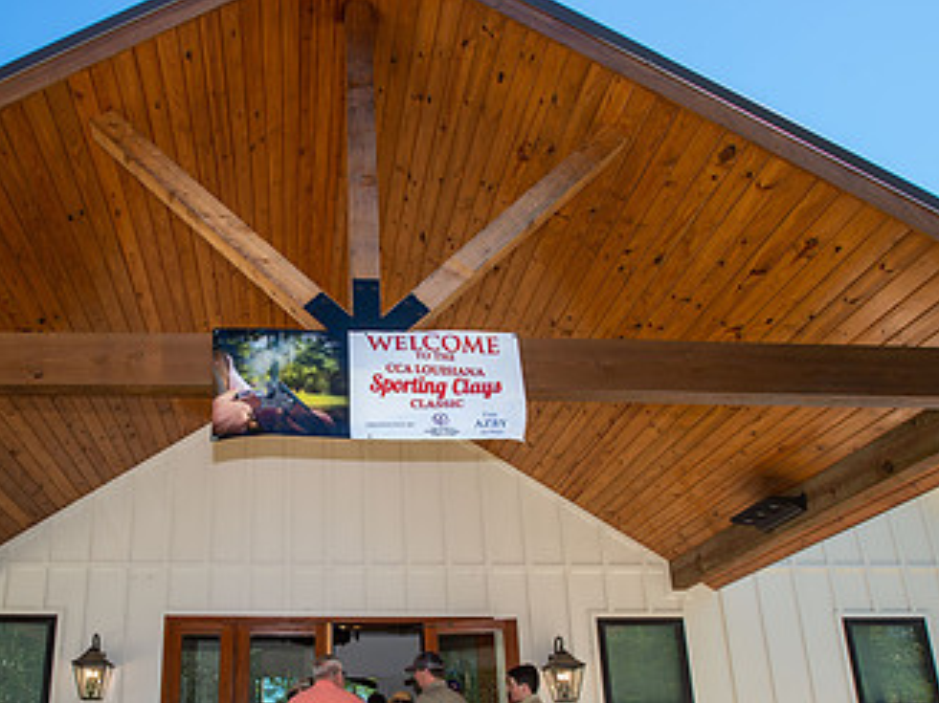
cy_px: 525
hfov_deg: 60.4
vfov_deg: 46.5
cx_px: 324
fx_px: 786
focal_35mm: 29
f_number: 5.6
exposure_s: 1/125
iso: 100
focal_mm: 17
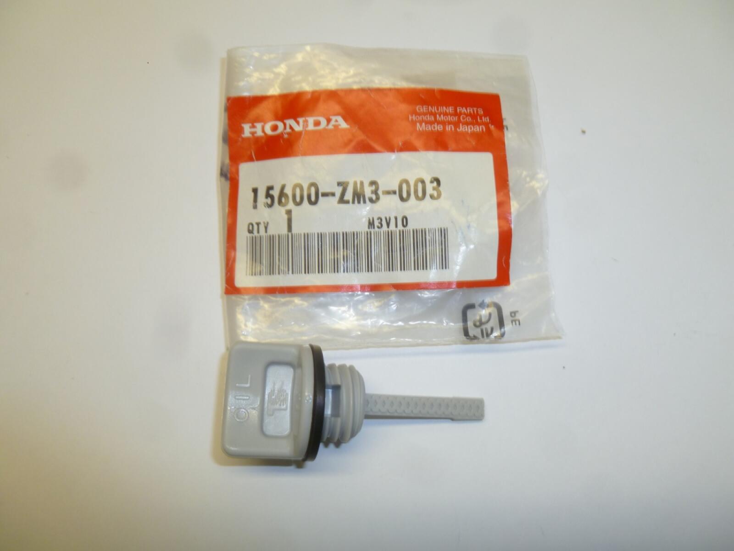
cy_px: 276
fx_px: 594
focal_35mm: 28
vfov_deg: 49.7
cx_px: 367
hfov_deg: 63.4
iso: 100
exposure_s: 1/30
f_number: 3.3
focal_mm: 5
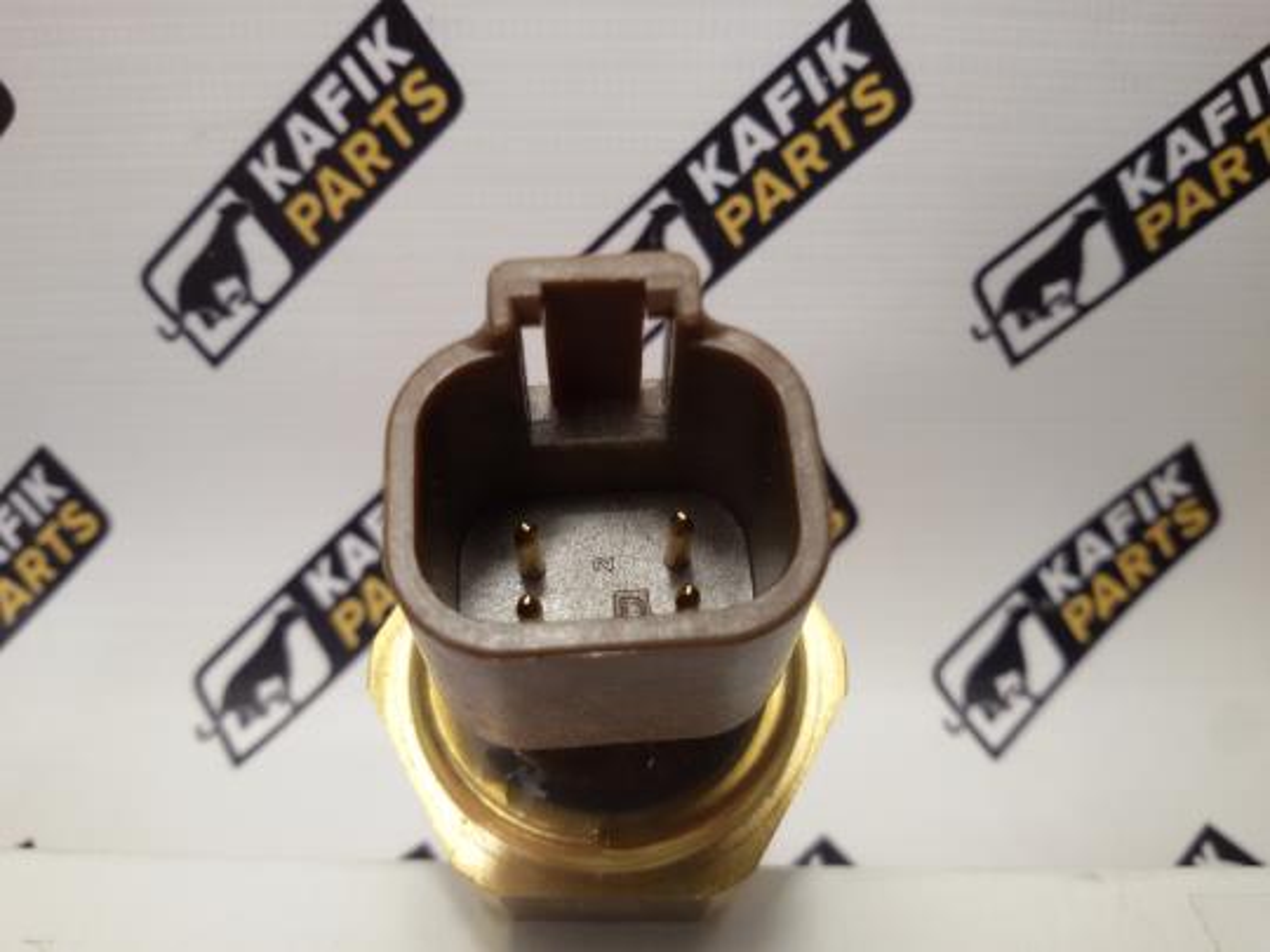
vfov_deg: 45.4
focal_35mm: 31
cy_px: 476
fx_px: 1137
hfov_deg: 58.4
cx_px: 635
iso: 40
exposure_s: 1/33
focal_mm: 2.93
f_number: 2.4
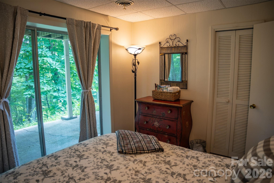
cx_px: 137
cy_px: 92
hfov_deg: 73.7
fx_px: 183
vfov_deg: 53.1
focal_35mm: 24
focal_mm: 24
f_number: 2.8
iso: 160
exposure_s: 1/30
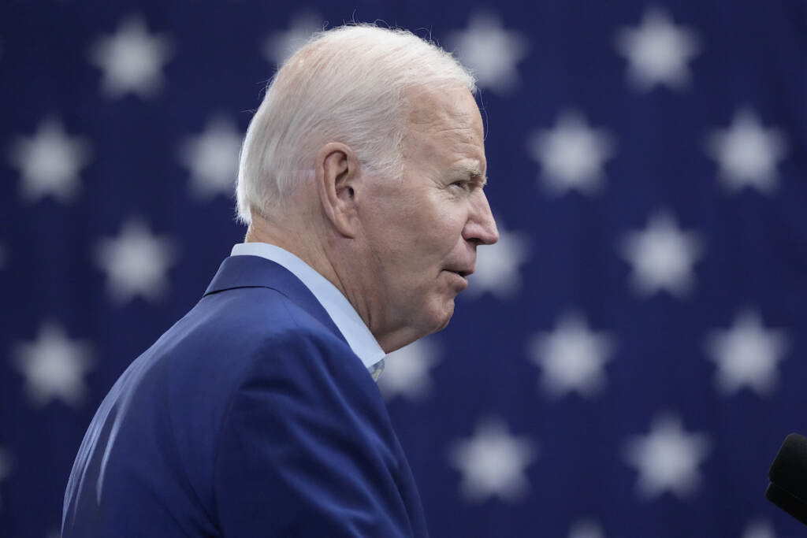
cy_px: 269
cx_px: 404
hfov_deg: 9.0
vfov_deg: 6.0
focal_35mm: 229
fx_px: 5134
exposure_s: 1/500
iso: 8000
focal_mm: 229
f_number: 5.6
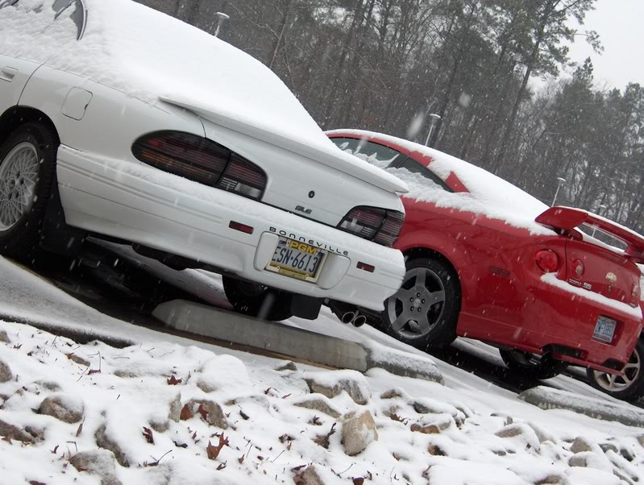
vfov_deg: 26.6
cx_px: 322
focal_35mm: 55
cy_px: 242
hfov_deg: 34.9
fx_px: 1025
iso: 100
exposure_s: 1/153
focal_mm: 11.4
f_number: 3.2
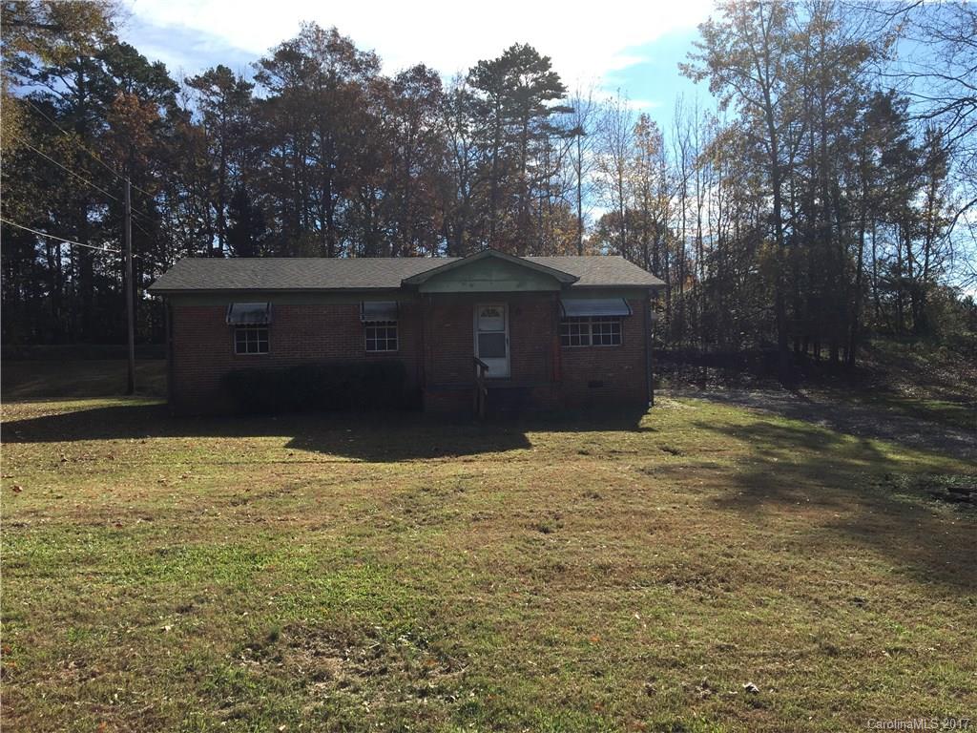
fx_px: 818
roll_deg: +1.6
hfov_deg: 61.7
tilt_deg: +1.1
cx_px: 488
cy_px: 366
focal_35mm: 29
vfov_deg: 48.2
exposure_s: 1/1115
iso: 25
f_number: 2.2
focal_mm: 4.15
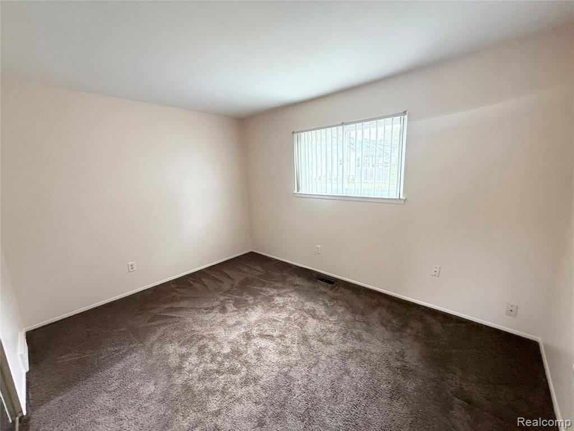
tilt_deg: -9.2
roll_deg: +2.1
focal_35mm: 14
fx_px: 232
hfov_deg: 102.1
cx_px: 287
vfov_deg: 85.7
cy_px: 216
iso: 250
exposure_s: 1/99
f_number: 2.2
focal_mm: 2.22
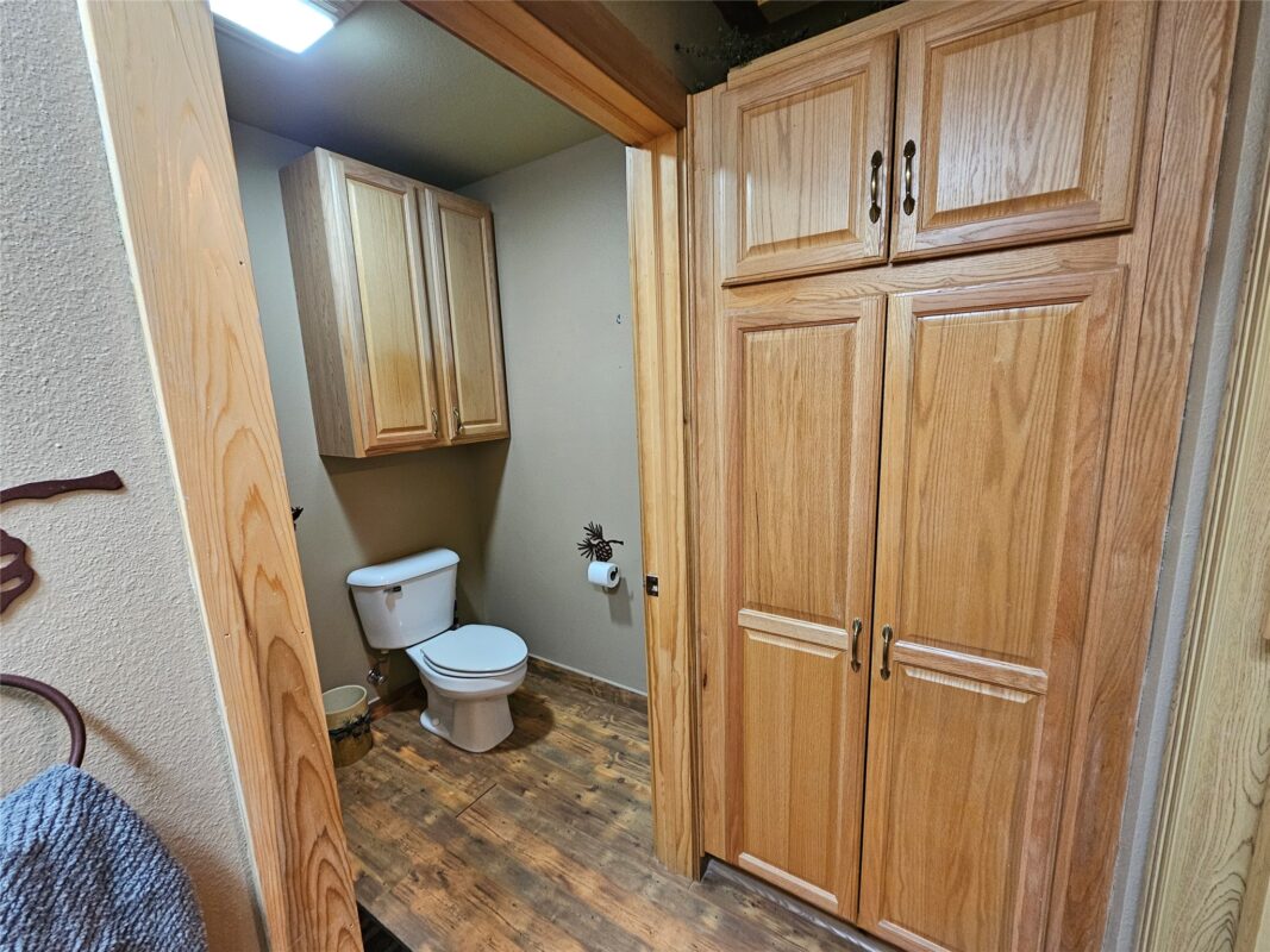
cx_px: 635
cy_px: 476
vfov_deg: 89.9
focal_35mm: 13
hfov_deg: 106.2
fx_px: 477
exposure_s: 1/30
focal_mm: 2.2
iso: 400
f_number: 2.2
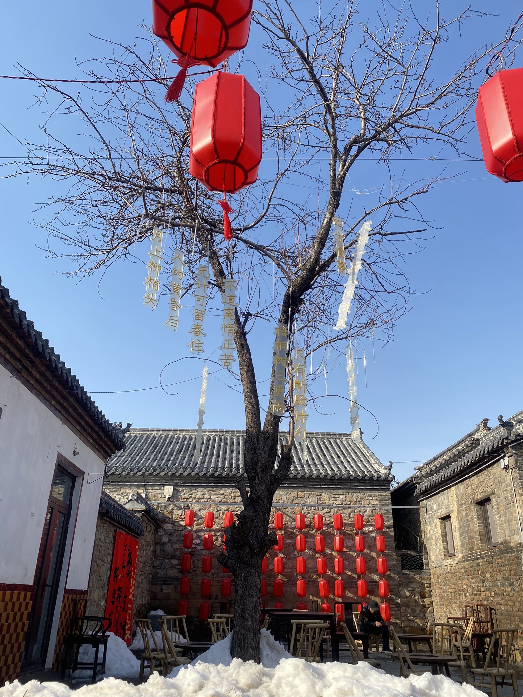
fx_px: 544
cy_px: 338
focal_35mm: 27
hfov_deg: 51.3
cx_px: 261
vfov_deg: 65.3
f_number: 1.8
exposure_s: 1/1701
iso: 32
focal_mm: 4.25
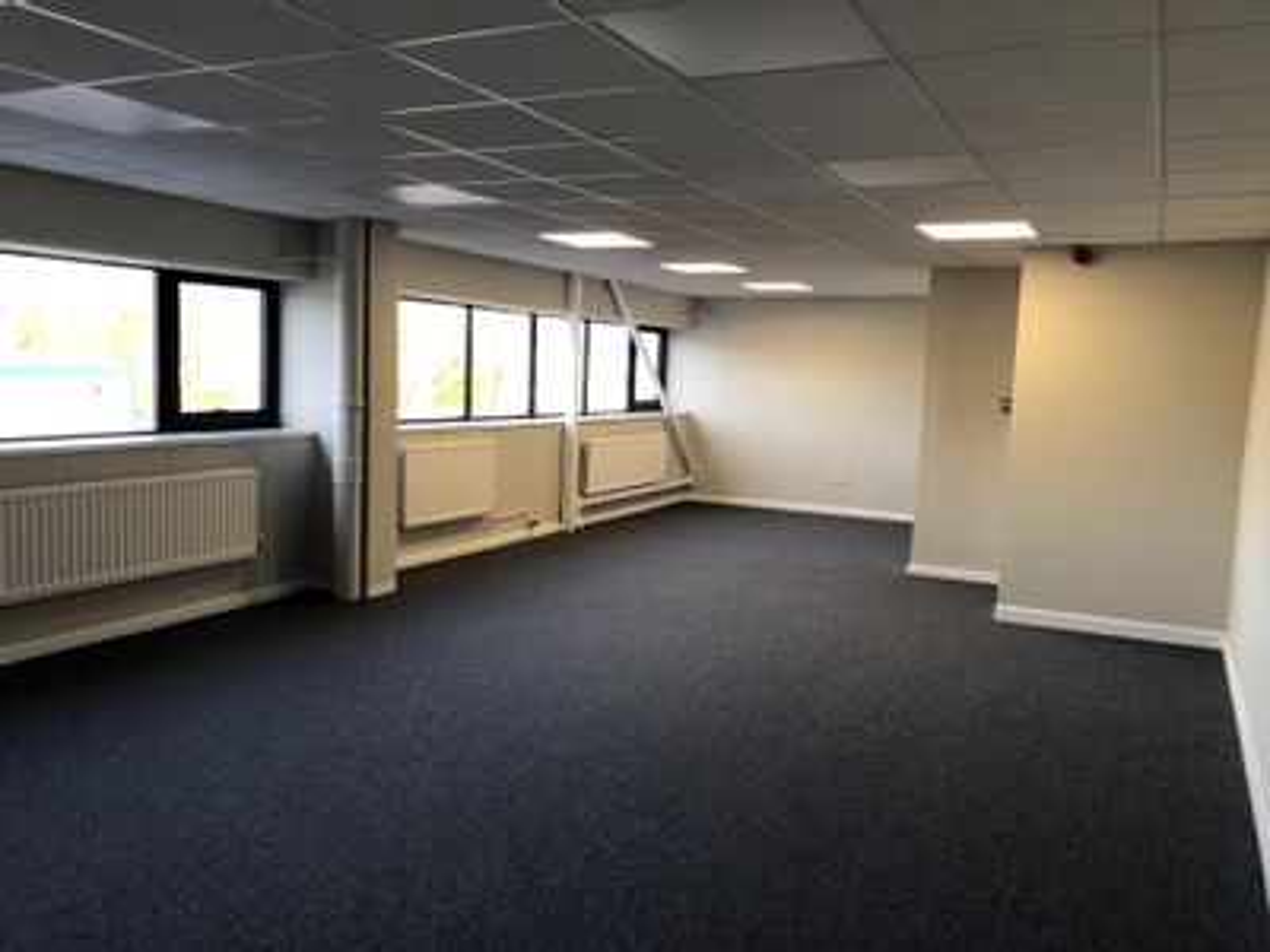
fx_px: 1027
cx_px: 635
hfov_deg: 63.4
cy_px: 476
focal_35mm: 28
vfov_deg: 49.7
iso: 25
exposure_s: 1/50
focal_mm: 3.99
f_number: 1.8
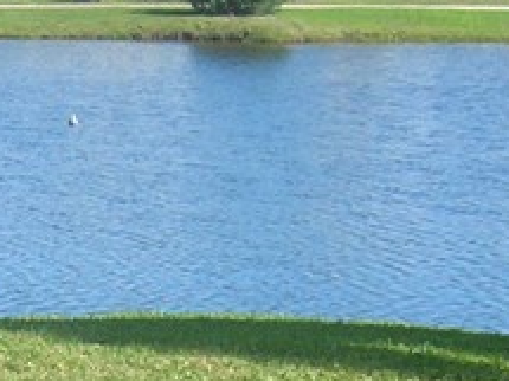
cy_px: 388
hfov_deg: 12.0
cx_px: -28
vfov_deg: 9.1
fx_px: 2381
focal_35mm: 162
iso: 50
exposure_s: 1/246
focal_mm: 5.7
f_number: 4.9
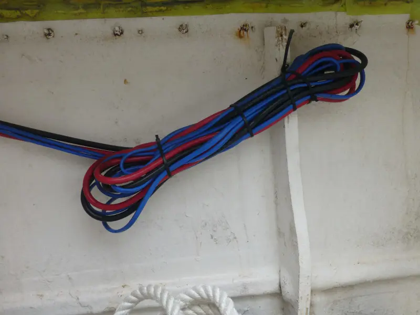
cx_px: 210
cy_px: 158
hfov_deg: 71.6
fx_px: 291
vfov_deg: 56.8
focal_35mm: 24
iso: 100
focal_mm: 4.3
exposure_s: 1/125
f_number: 4
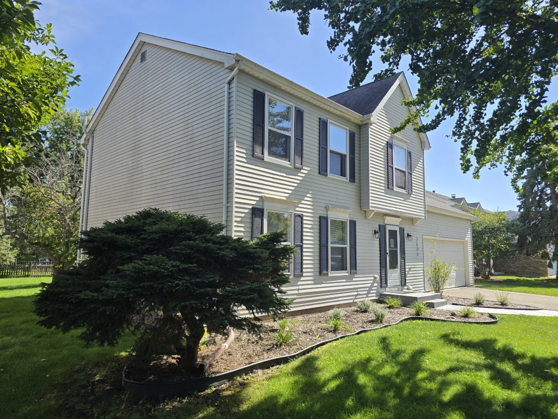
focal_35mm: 23
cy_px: 210
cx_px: 279
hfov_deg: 73.9
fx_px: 371
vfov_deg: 58.9
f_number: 1.7
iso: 12
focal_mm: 6.3
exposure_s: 1/380
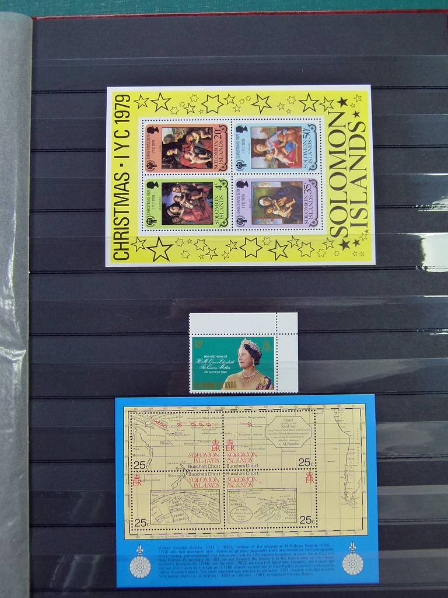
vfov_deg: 47.9
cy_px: 299
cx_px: 224
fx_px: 673
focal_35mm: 39
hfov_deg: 36.8
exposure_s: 1/100
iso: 160
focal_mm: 7.1
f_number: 3.1
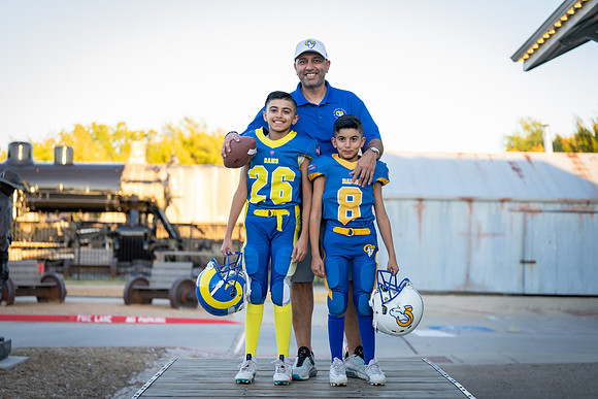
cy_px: 200
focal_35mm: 71
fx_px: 1178
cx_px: 299
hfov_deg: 28.5
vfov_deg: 19.2
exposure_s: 1/320
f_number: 2.8
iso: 250
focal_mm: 70
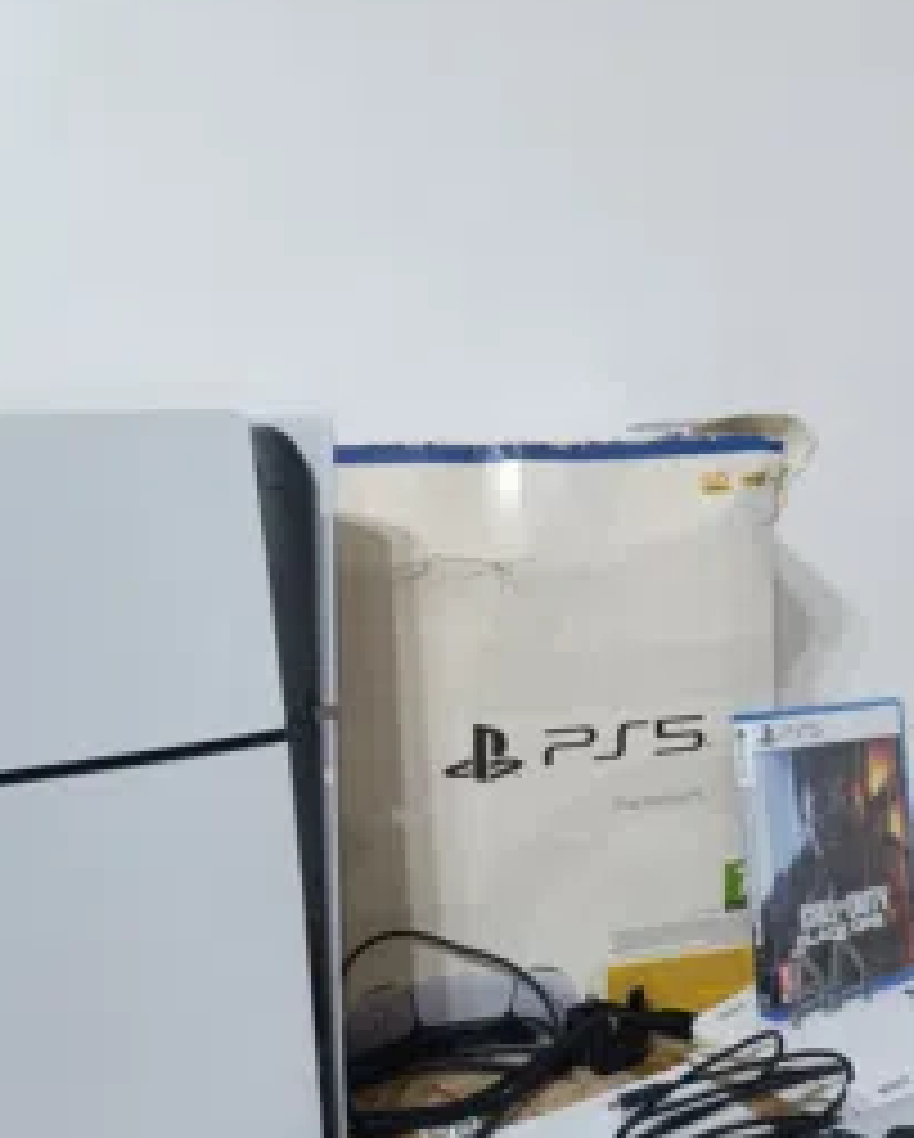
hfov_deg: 39.8
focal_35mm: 37
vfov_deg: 48.7
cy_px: 688
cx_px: 599
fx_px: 1249
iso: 957
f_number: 1.65
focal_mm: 6.14
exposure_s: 1/50
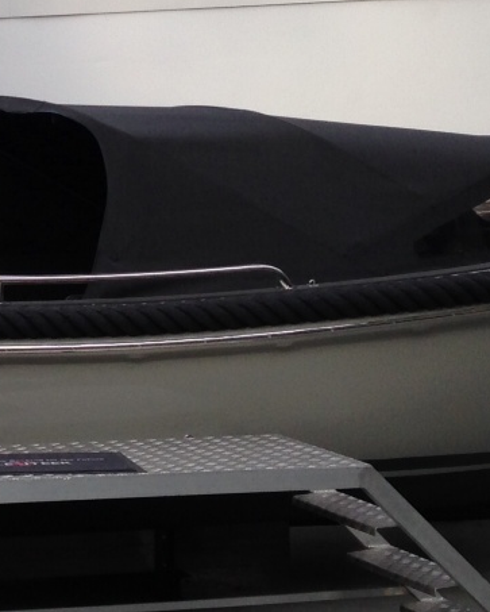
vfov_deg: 16.5
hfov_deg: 12.6
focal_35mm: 116
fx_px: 2101
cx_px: -258
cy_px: 190
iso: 50
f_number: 2.4
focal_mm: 4.12
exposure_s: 1/175
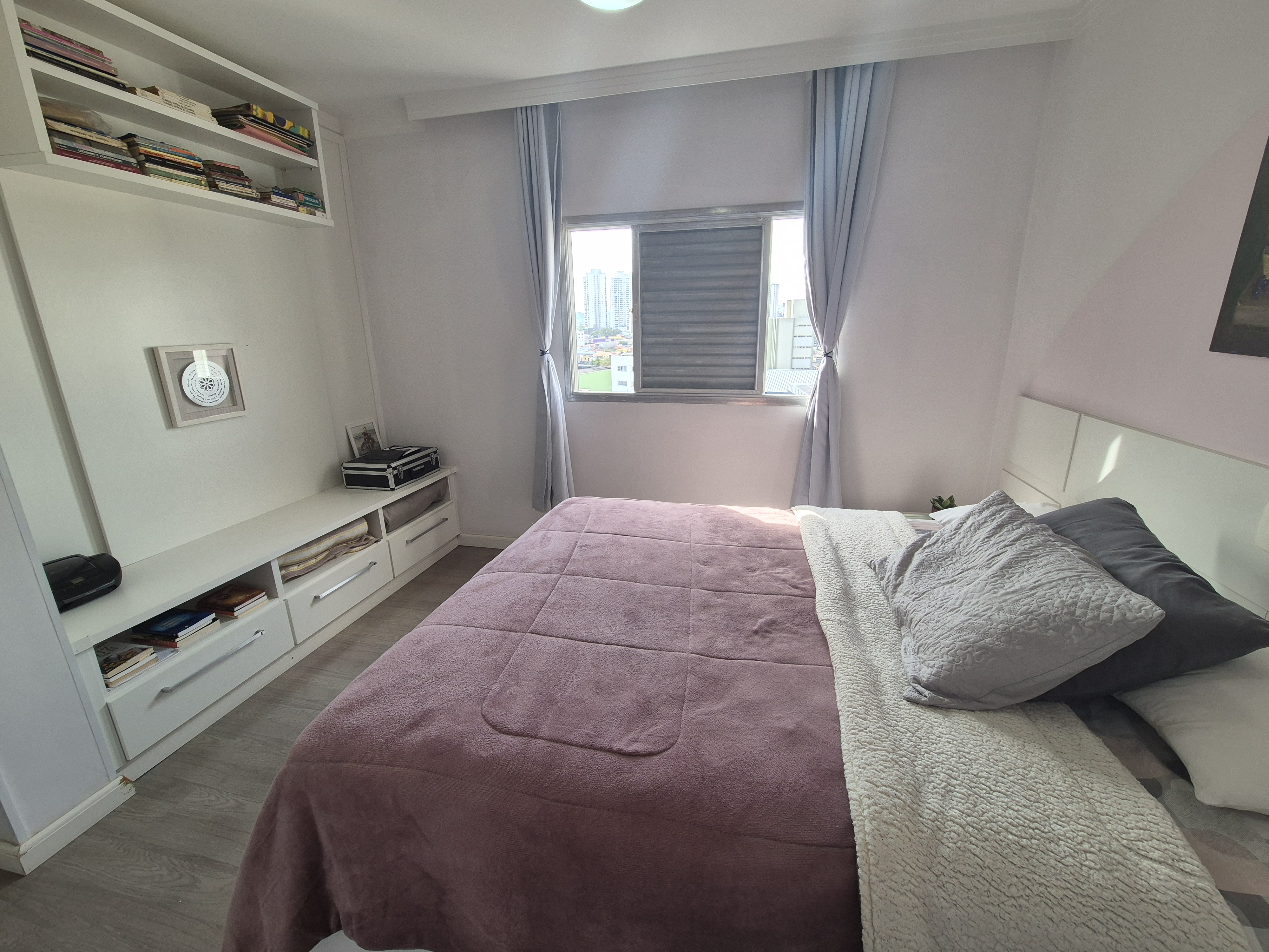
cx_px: 634
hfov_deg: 106.2
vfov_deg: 89.9
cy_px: 476
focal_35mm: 13
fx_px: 477
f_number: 2.2
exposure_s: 1/180
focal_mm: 2.2
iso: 80
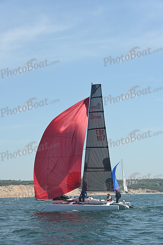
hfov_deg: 13.7
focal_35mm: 100
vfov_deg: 20.4
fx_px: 679
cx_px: 82
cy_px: 122
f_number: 8
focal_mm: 100
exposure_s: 1/1000
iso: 320
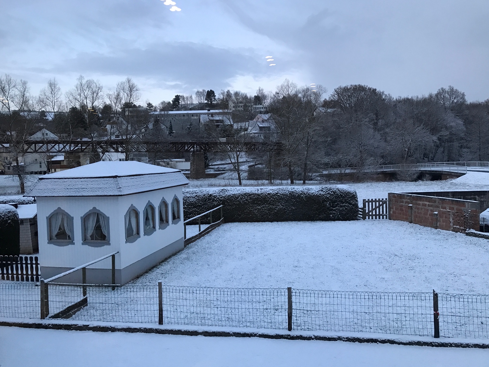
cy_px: 187
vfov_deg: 48.2
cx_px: 238
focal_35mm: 29
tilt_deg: -2.6
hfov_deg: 61.6
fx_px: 410
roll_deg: +1.4
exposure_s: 1/33
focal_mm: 3.99
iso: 25
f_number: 1.8
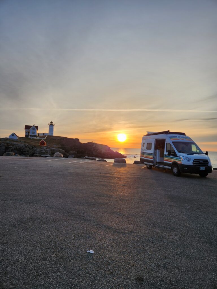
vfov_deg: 73.9
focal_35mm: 23
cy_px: 144
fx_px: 192
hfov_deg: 58.9
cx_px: 108
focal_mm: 5.4
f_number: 1.8
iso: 20
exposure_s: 1/769
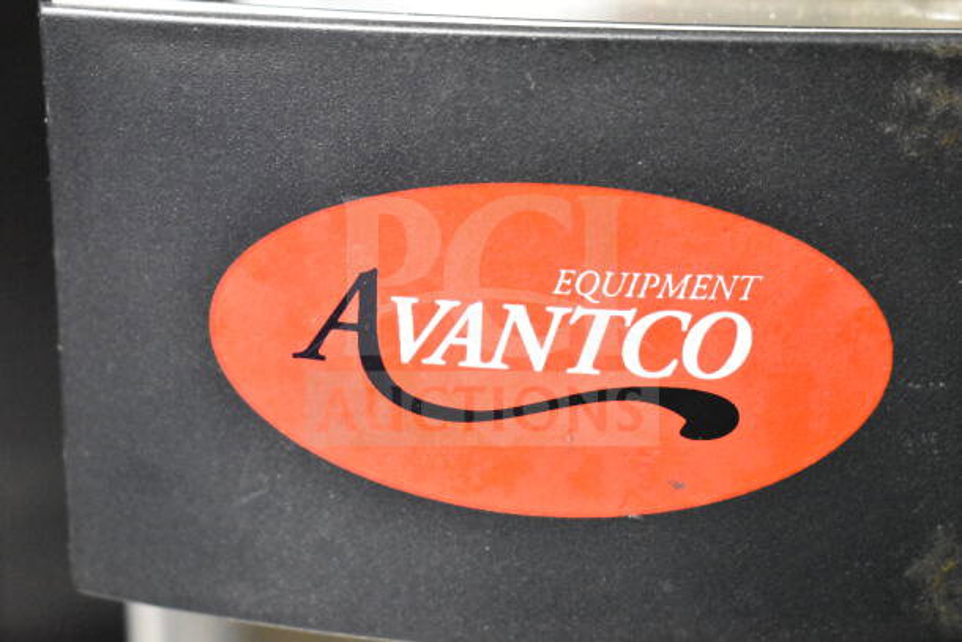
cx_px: 481
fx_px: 1604
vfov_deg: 22.6
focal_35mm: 60
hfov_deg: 33.4
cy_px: 321
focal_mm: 40
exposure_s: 1/60
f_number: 4.8
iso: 11400
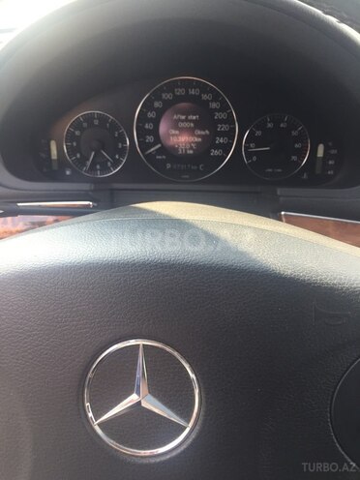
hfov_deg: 48.2
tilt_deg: -31.2
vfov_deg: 61.7
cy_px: 240
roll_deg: +1.7
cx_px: 180
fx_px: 402
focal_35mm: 29
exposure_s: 1/100
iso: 40
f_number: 2.2
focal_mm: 4.15
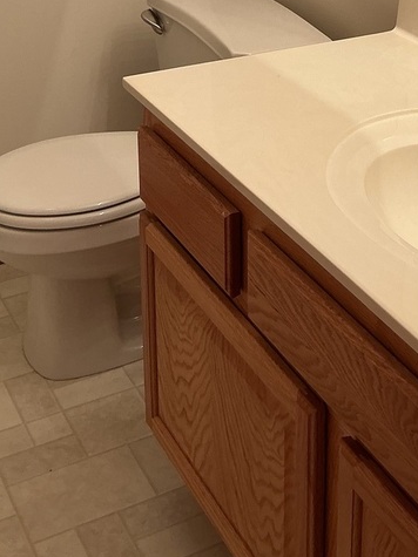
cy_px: 22
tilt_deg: -18.3
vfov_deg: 27.9
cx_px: 305
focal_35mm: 66
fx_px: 1063
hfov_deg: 22.1
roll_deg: -1.2
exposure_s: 1/60
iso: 40
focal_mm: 3
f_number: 1.8
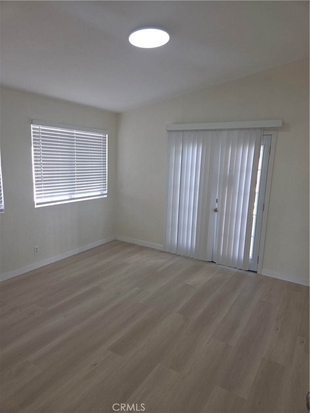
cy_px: 206
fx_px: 275
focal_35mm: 23
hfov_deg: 58.9
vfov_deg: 73.9
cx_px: 155
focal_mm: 5.4
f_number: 1.8
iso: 32
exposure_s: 1/60
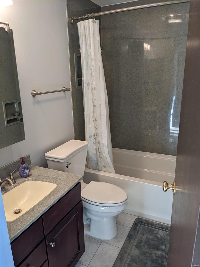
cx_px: 100
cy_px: 134
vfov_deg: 65.3
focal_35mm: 27
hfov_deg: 51.4
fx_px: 208
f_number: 1.73
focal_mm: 4.38
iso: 103
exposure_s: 1/30
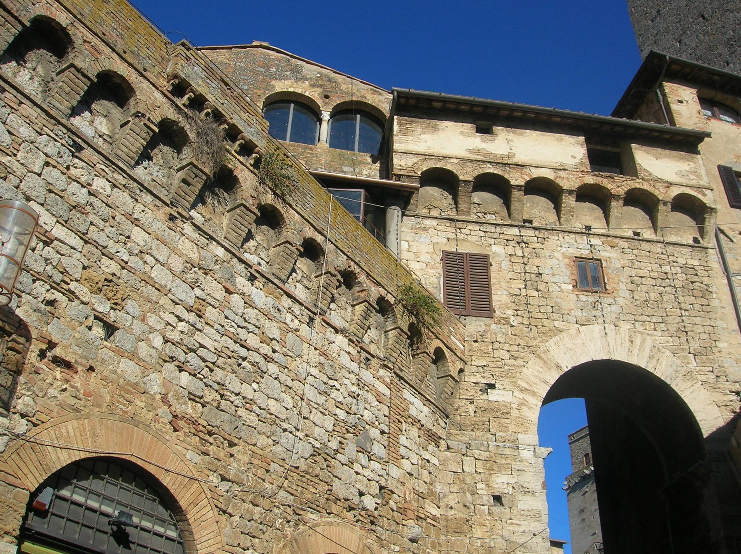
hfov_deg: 54.0
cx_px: 370
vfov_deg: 41.7
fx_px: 727
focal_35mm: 34
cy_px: 277
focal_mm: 5.7
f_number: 4.9
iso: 50
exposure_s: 1/538
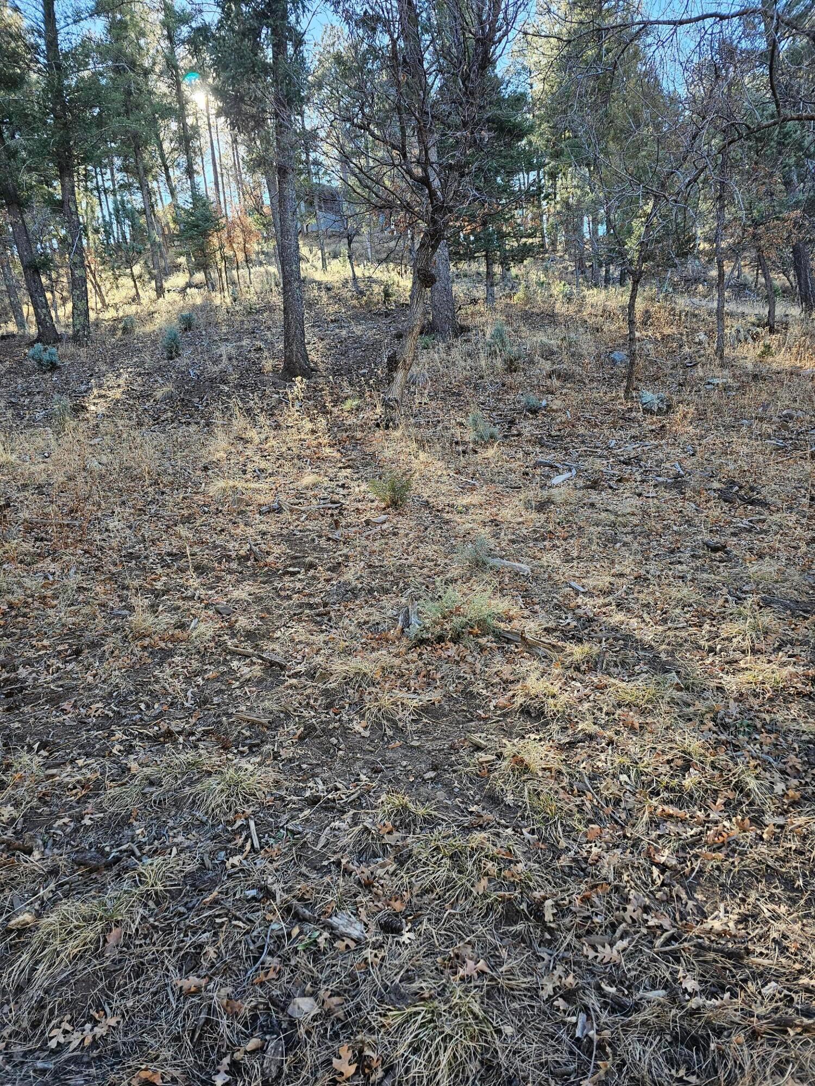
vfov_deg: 73.9
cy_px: 543
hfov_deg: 58.9
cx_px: 408
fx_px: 722
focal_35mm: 23
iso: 64
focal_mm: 6.3
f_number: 1.7
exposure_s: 1/180
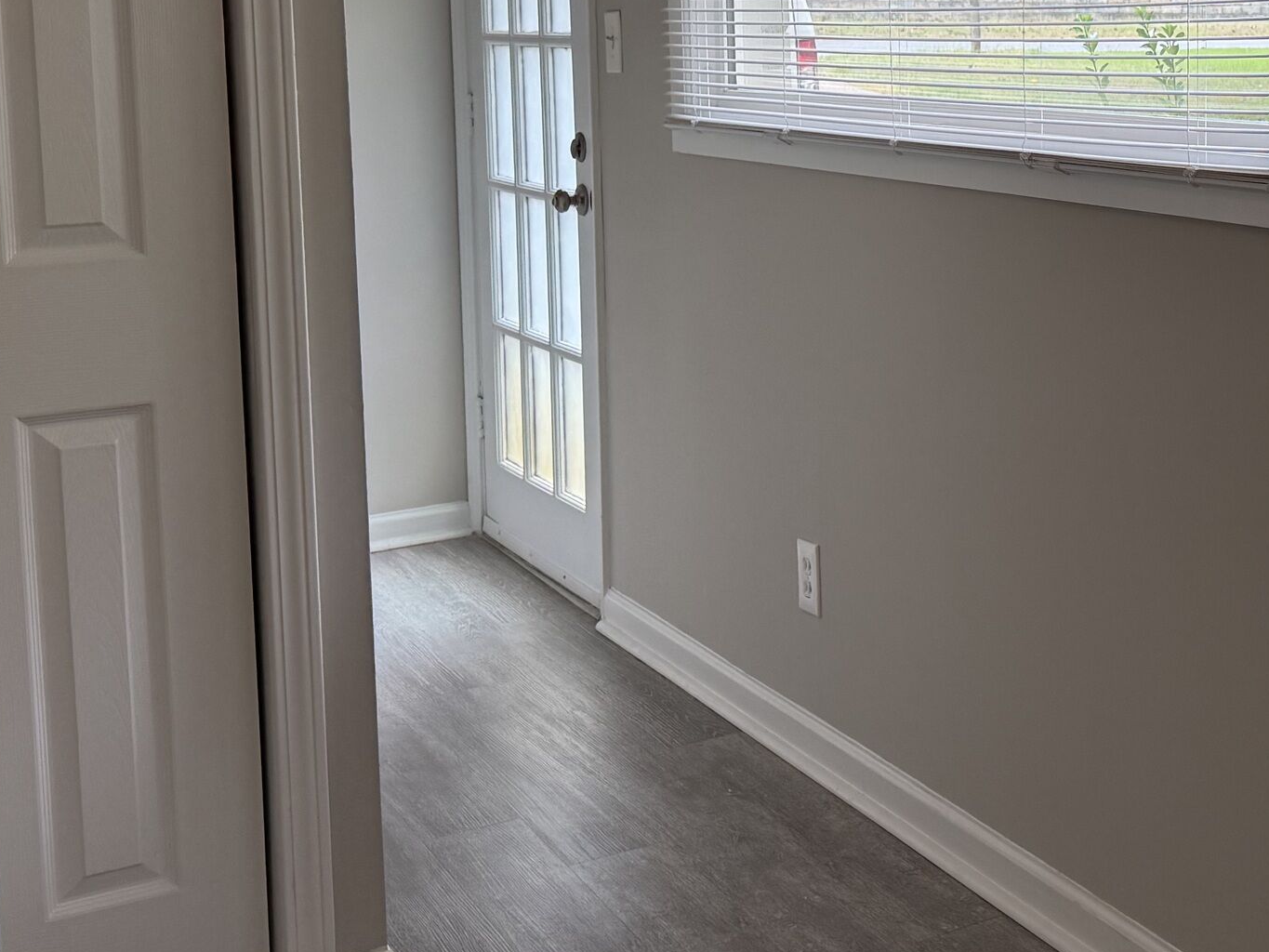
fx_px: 1980
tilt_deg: -6.0
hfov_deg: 33.6
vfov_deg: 26.6
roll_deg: -0.8
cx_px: 1146
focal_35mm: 54
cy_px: 213
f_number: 1.78
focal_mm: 6.76
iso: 100
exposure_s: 1/186
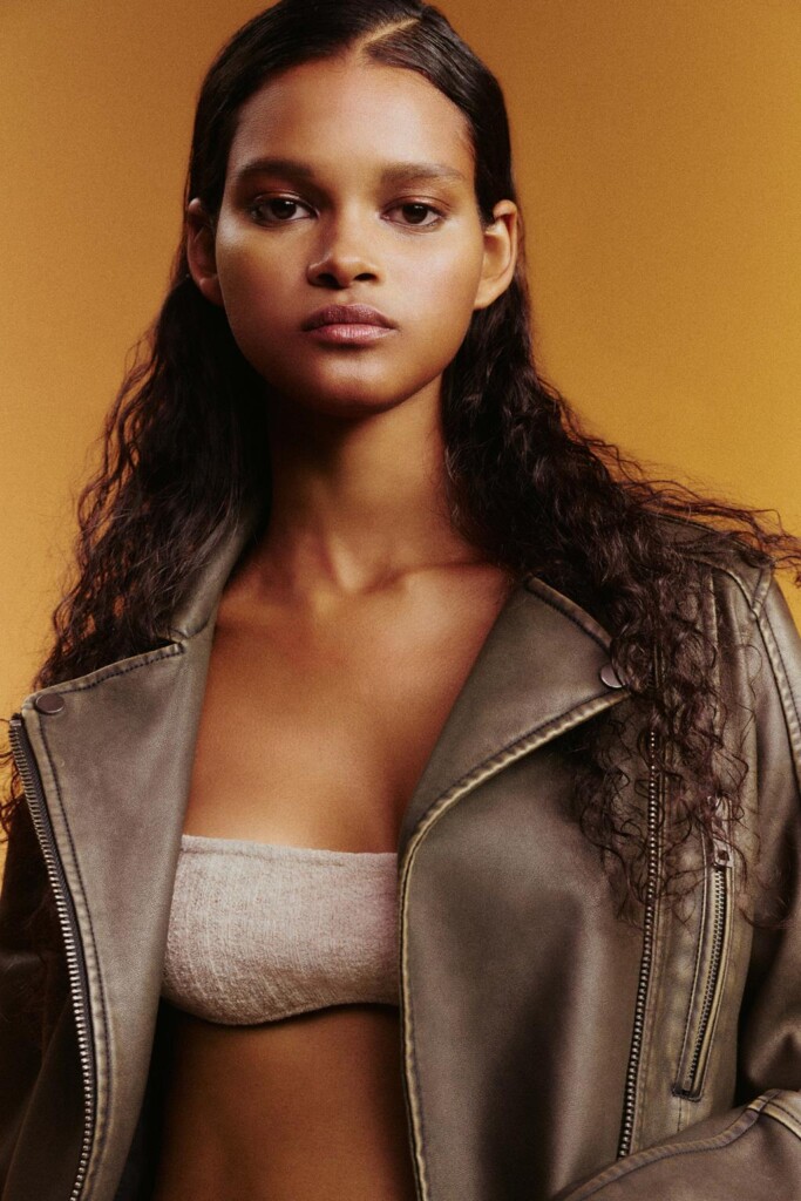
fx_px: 2002
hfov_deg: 22.6
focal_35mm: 60
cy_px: 600
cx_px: 400
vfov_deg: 33.4
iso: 640
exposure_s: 1/125
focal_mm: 60
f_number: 7.1
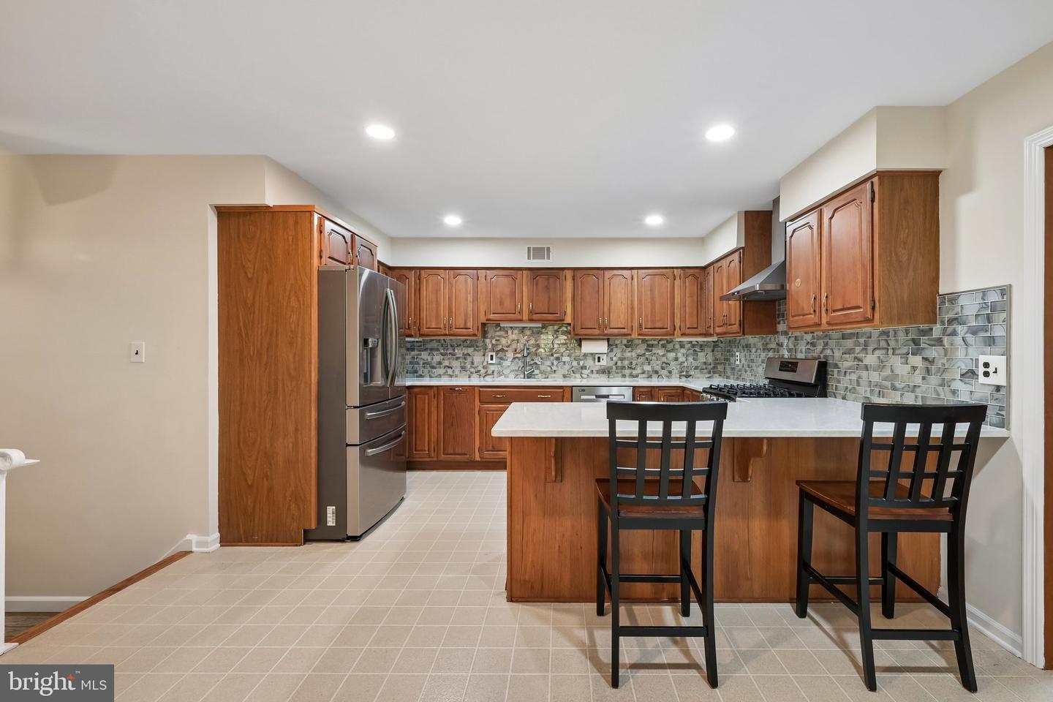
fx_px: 439
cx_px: 526
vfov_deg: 77.3
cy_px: 351
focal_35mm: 15
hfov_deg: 100.4
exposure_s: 1/4
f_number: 11
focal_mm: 15
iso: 400
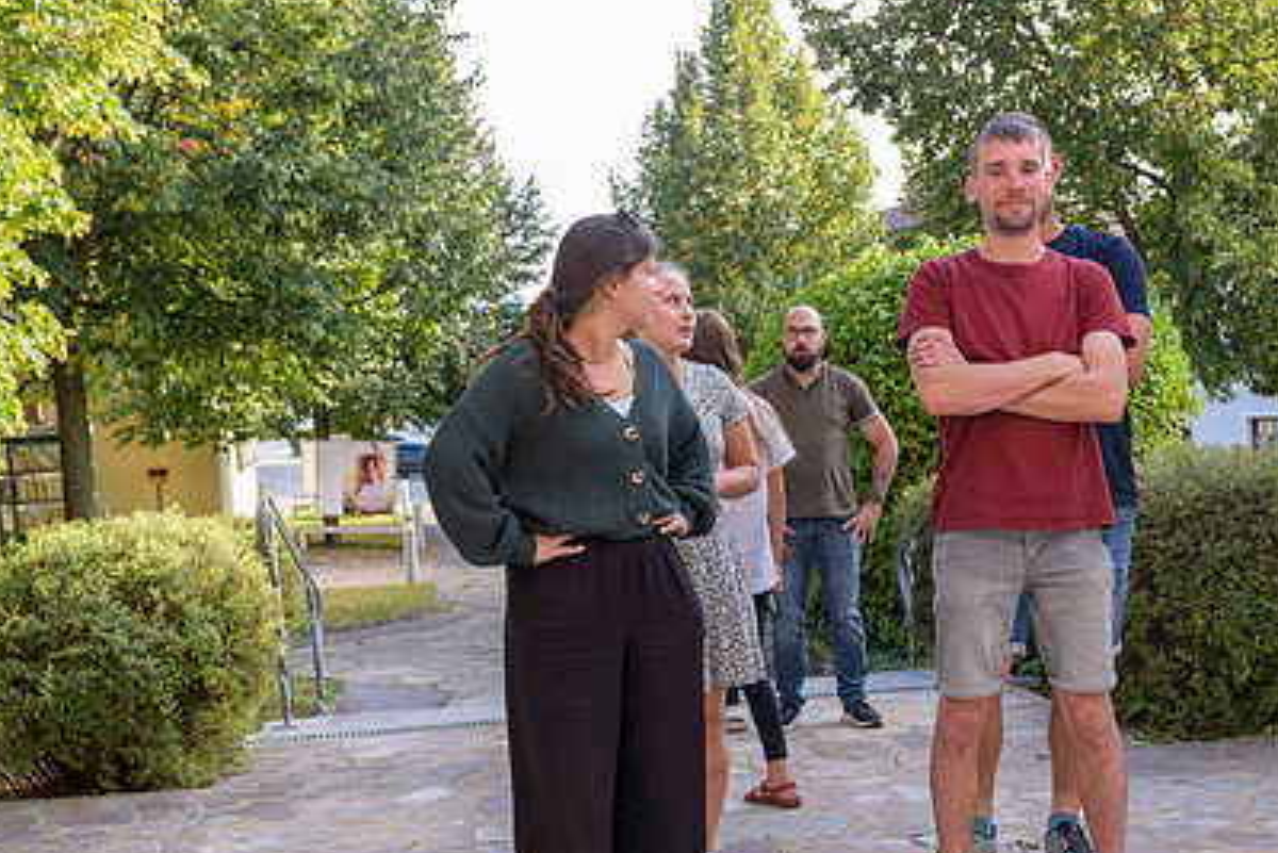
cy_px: 522
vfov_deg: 31.8
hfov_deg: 46.2
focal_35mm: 42
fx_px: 1491
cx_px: 751
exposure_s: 1/60
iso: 160
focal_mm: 29
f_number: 5.6
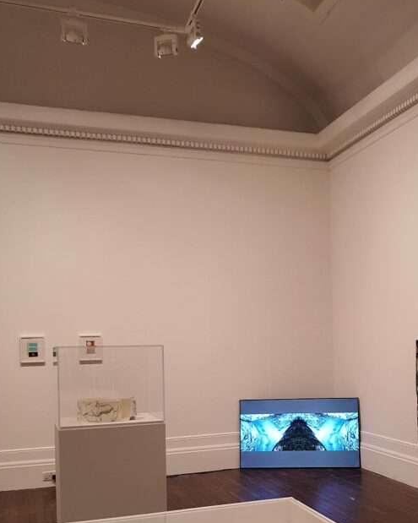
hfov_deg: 35.0
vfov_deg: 42.9
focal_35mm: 42
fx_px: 650
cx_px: 306
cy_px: 370
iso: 250
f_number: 2.4
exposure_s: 1/50
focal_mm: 4.3
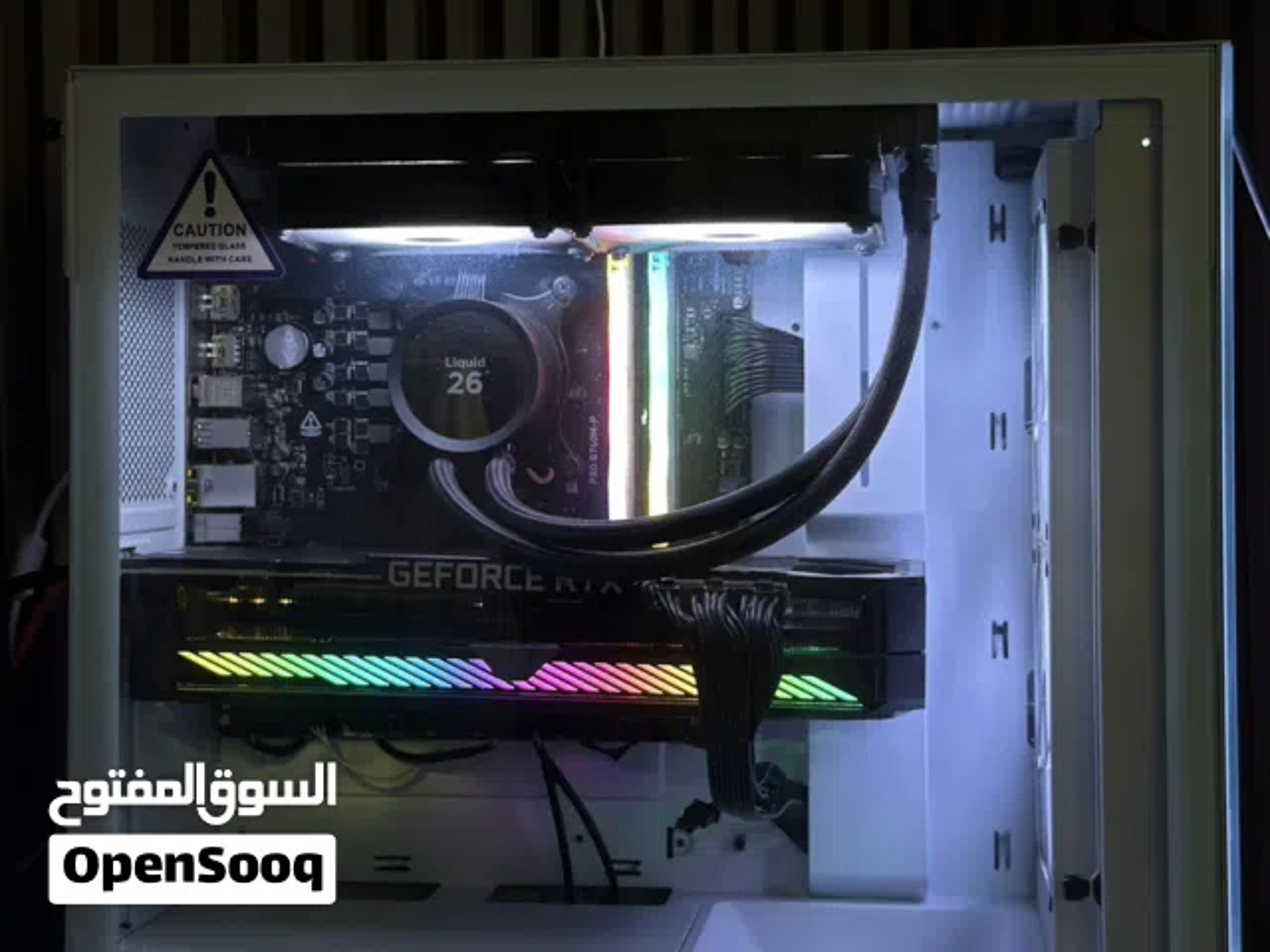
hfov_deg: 52.6
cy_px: 476
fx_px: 1284
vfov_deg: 40.7
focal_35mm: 35
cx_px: 635
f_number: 1.78
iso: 250
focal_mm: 6.76
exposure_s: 1/51
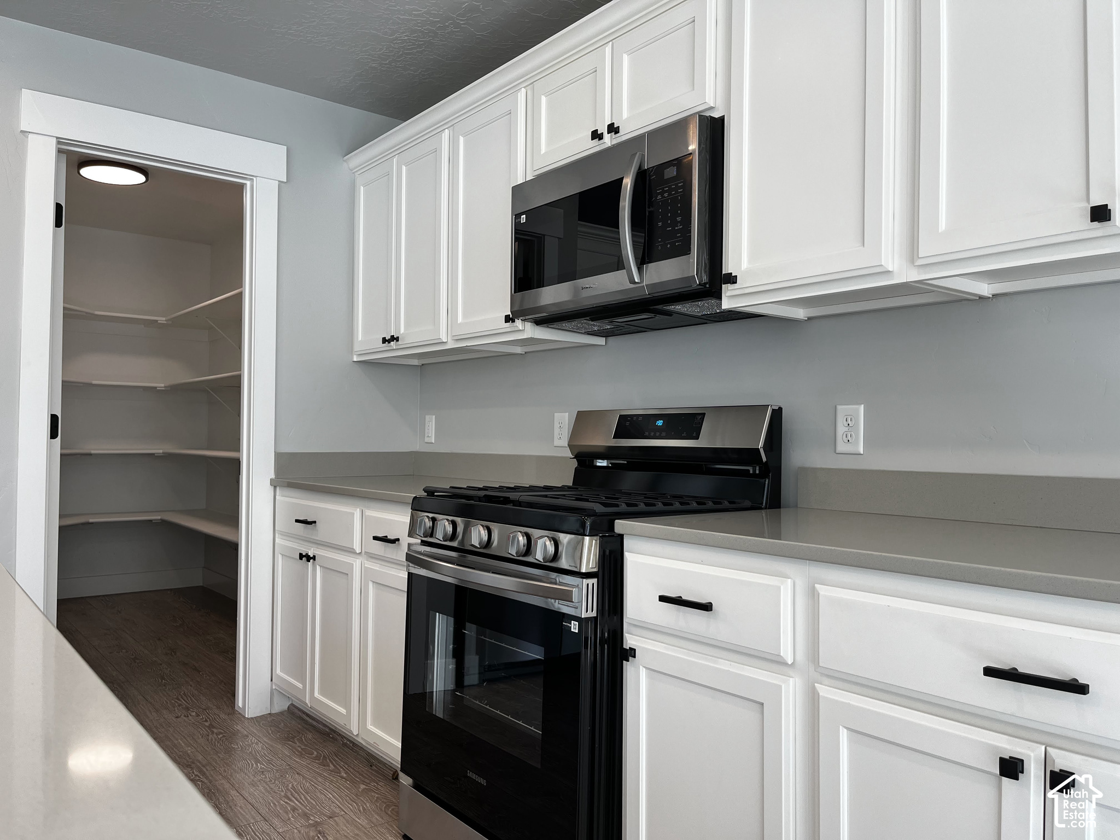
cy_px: 420
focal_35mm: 26
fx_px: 841
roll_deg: -0.4
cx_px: 560
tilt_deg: +1.1
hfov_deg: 67.3
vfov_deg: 53.1
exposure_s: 1/120
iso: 50
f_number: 1.6
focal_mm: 5.1
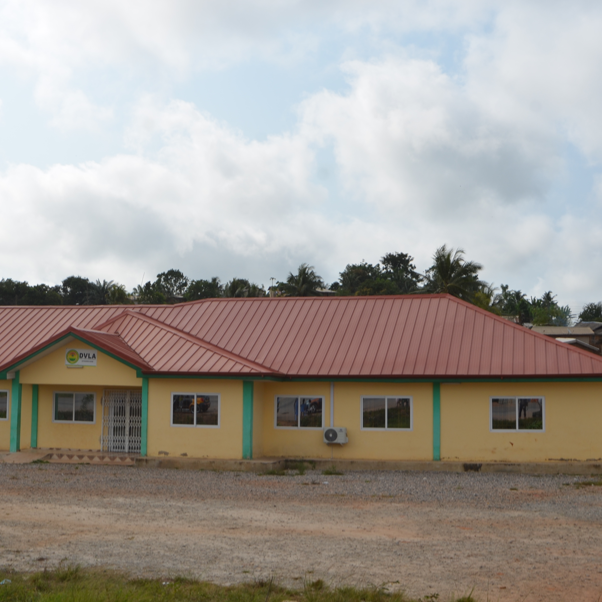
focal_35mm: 47
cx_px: 214
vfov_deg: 36.1
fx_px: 925
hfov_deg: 35.8
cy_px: 295
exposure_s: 1/250
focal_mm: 24
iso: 100
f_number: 9
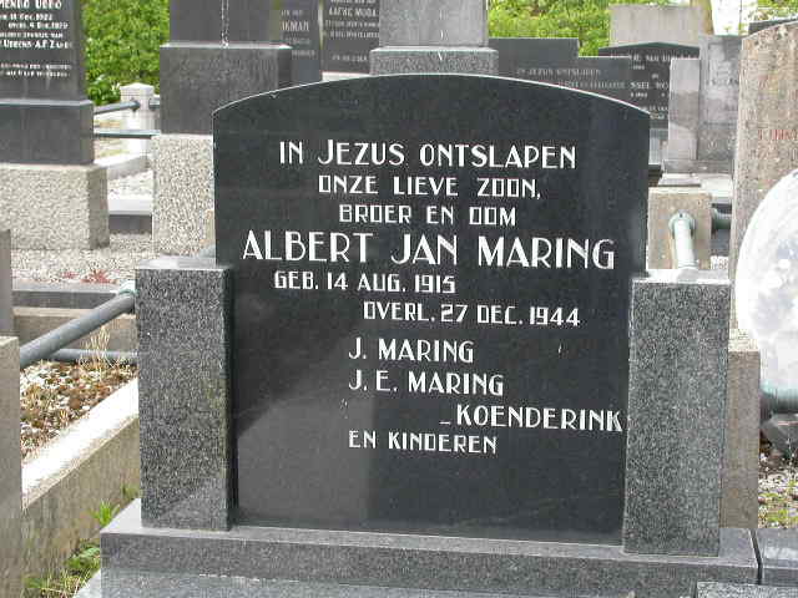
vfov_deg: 22.6
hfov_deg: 29.8
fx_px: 1498
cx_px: 399
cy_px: 299
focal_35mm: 65
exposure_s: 1/121
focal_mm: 13.6
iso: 100
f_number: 4.6
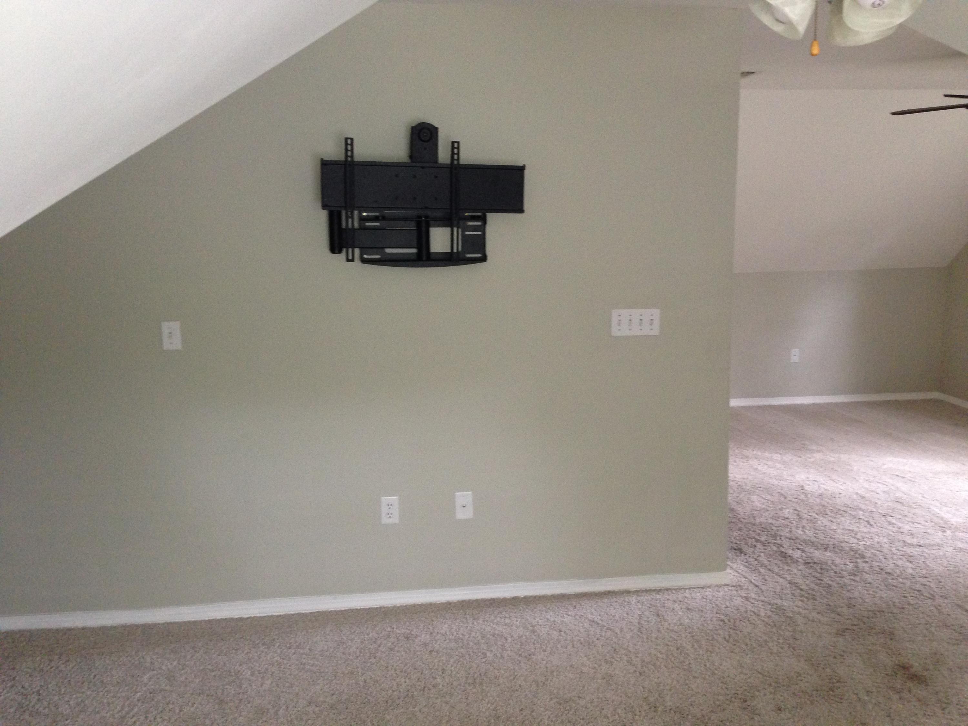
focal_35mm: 33
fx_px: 923
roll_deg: +1.2
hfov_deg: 55.4
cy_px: 363
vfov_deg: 42.9
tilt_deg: -9.2
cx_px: 484
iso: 200
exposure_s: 1/20
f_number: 2.4
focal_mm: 4.12
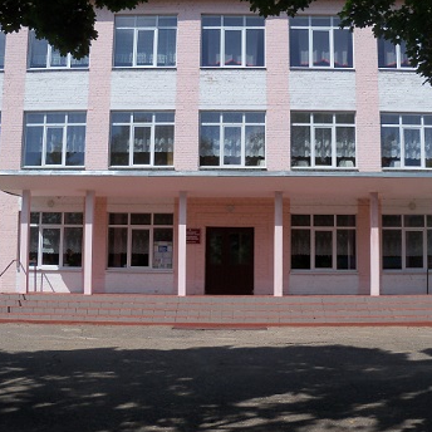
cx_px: 227
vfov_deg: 37.5
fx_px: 635
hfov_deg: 37.5
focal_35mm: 45
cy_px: 209
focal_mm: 6.2
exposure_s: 1/1250
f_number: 3.5
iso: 80
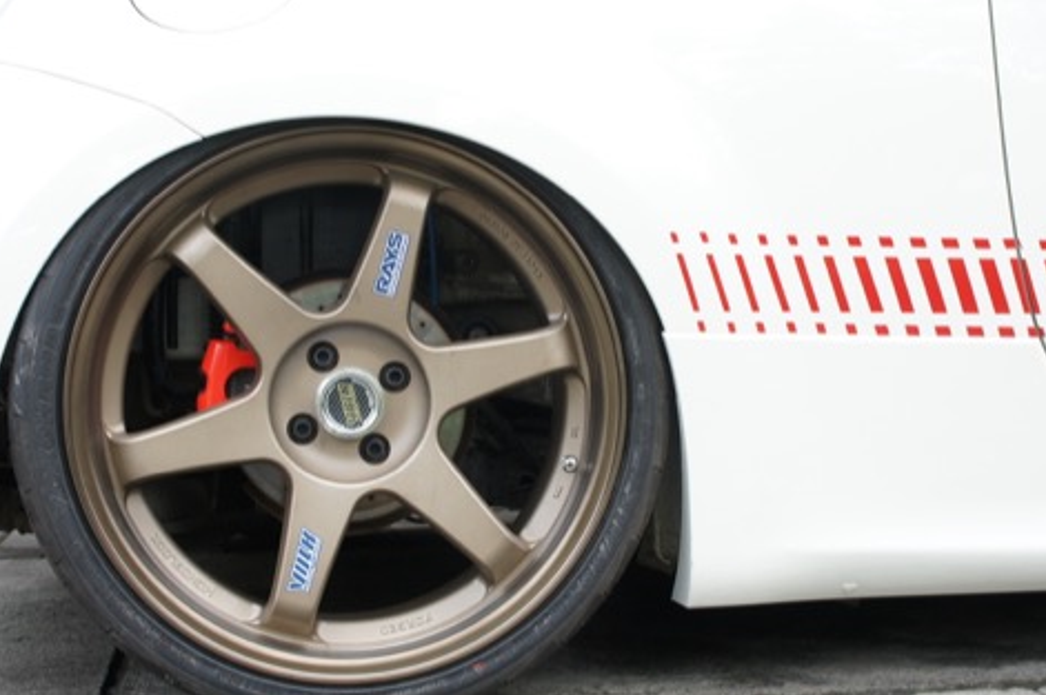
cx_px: 515
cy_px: 334
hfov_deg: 35.7
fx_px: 1625
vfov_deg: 24.1
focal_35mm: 56
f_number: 5.6
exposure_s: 1/80
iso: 200
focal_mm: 22
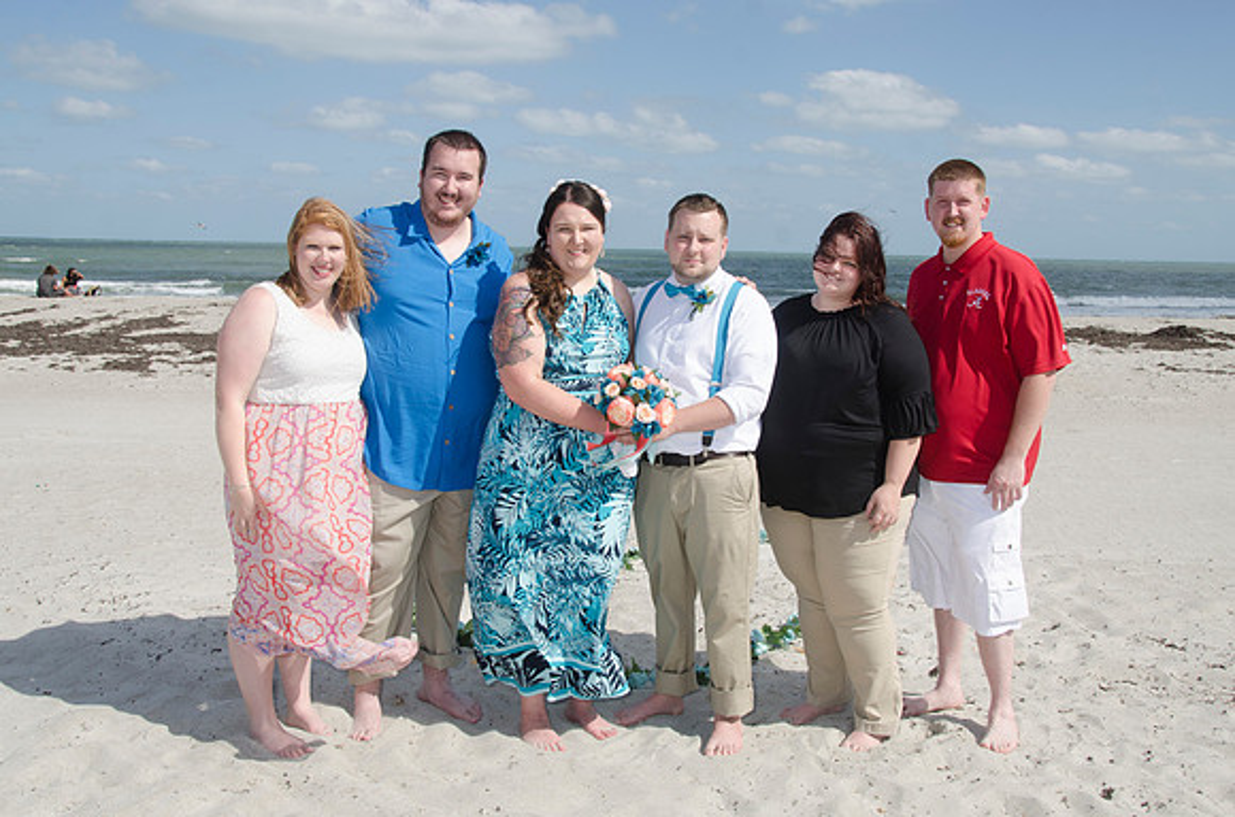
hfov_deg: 57.3
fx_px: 1130
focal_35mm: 33
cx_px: 618
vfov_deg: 39.8
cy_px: 408
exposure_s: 1/250
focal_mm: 22
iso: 100
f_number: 10
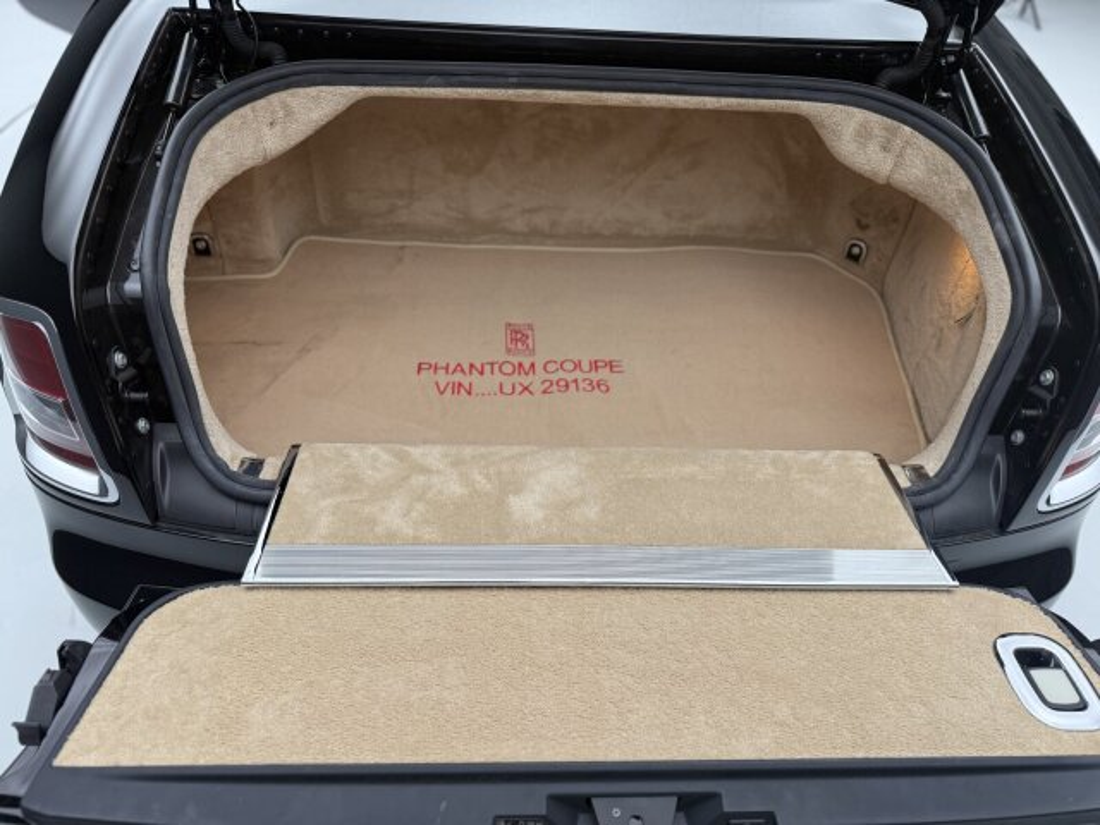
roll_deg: -3.5
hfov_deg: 71.6
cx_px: 550
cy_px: 412
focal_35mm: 24
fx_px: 763
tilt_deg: -40.8
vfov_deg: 56.8
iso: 160
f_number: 1.78
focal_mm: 6.76
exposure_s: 1/99
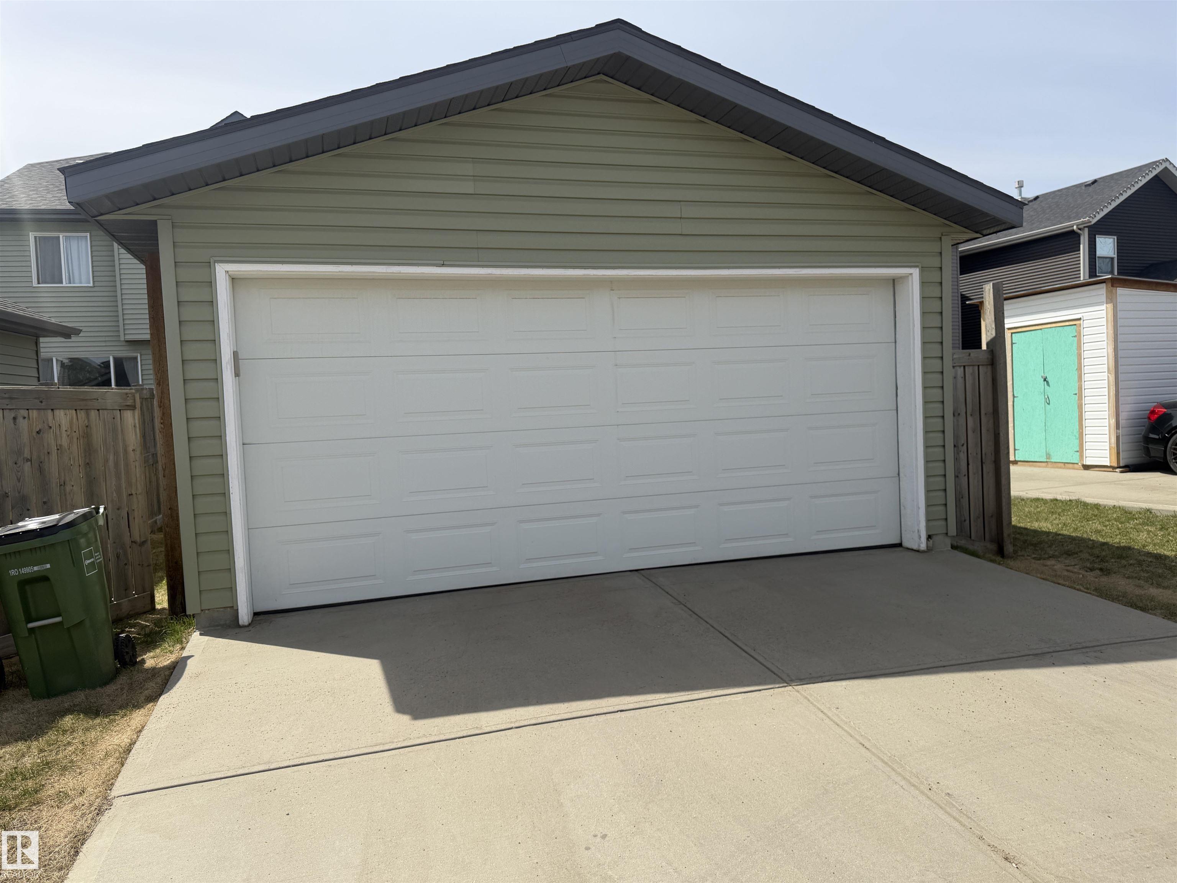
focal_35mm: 24
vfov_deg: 56.8
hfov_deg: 71.6
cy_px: 442
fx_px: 816
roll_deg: +2.5
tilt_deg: -2.2
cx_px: 588
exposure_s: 1/4673
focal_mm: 6.76
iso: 80
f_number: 1.78
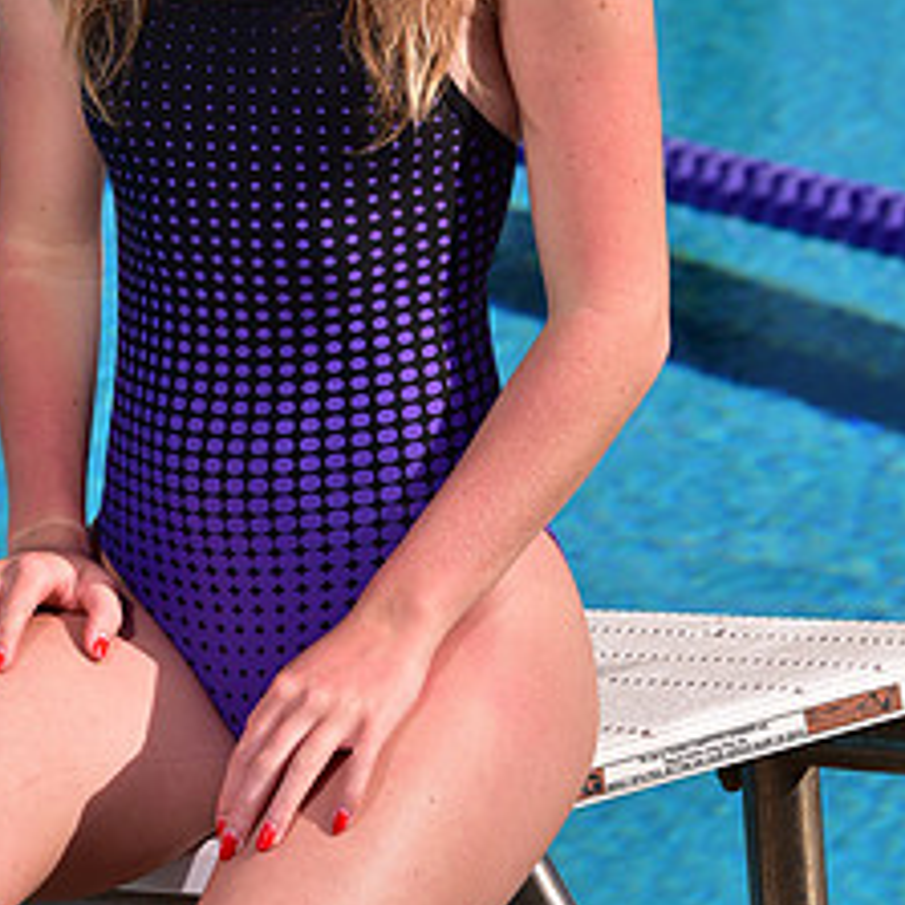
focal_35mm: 354
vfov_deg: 4.9
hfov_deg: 4.9
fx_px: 10471
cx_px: 241
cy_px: -235
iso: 80
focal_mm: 160
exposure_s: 1/250
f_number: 9
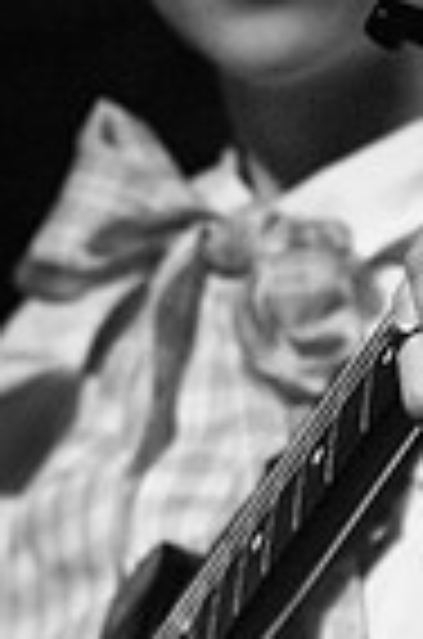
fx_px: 5225
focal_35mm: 295
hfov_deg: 4.6
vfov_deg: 7.0
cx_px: 196
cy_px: 396
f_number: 2.8
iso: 800
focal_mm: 62
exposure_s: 1/30
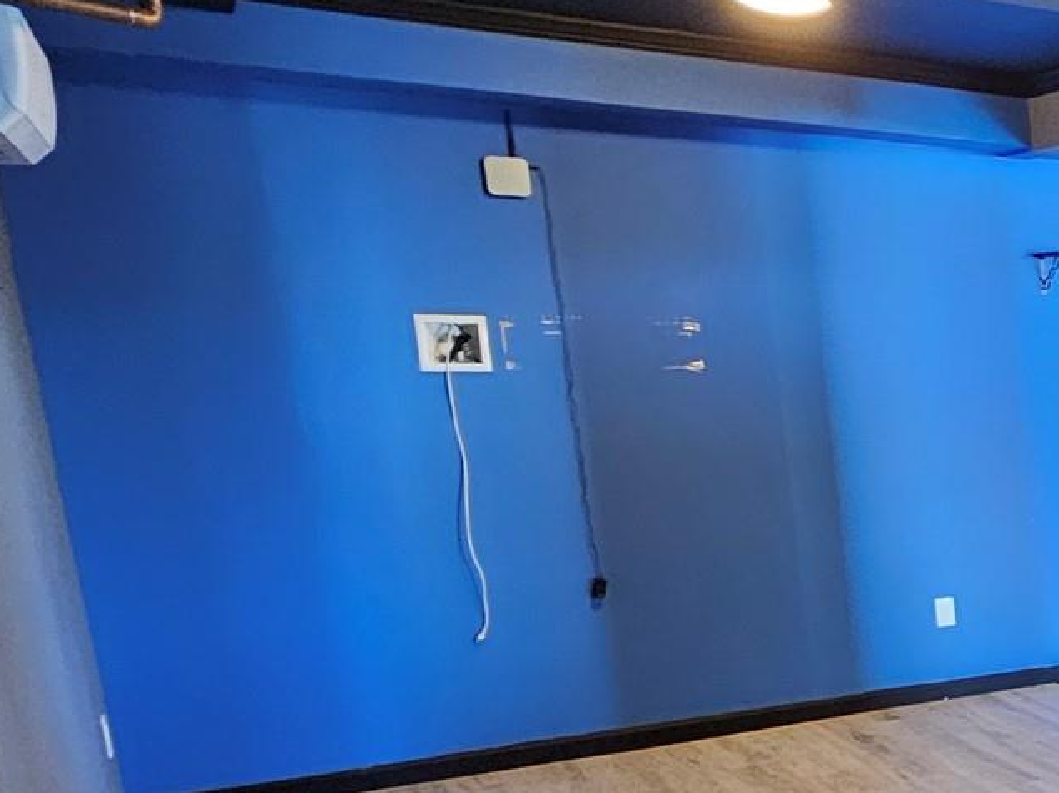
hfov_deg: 31.3
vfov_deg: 33.1
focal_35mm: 42
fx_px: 1284
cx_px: 1462
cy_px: 661
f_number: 2.2
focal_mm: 2.2
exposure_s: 1/30
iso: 500
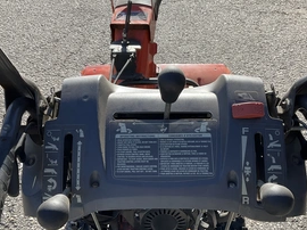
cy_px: 141
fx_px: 381
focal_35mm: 43
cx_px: 152
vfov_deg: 33.4
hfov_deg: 43.9
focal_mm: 3
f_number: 1.8
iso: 25
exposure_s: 1/749
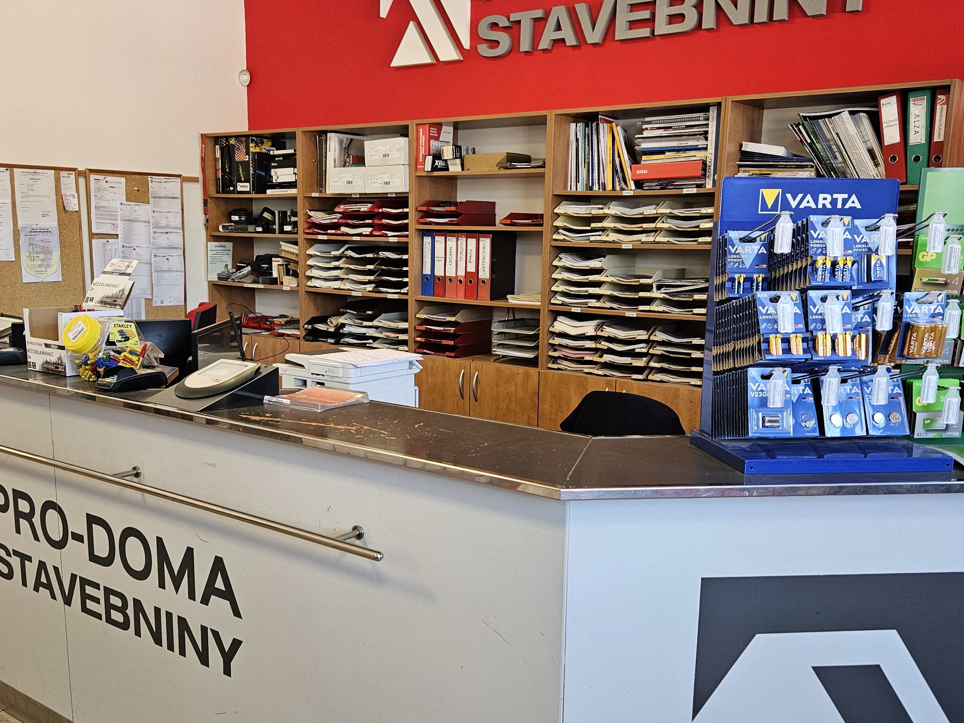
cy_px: 410
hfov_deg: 54.0
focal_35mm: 34
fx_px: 947
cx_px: 468
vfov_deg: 41.7
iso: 125
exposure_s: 1/100
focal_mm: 5.4
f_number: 1.8
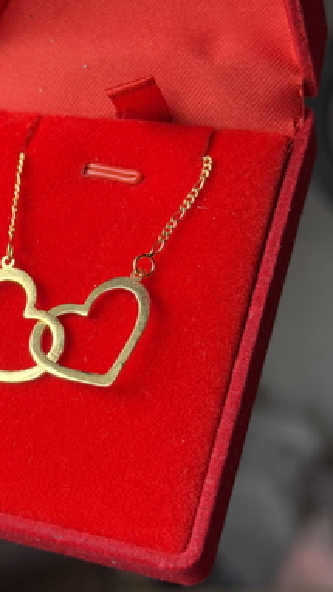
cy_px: 247
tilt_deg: -6.3
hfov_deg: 16.4
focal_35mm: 73
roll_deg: +0.0
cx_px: 79
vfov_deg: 28.9
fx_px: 1145
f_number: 1.78
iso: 160
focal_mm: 6.76
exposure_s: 1/225
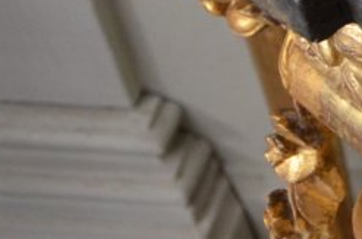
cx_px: 674
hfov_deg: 10.5
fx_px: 1829
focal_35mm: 182
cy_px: -206
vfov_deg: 7.2
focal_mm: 25
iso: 2000
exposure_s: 1/30
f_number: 4
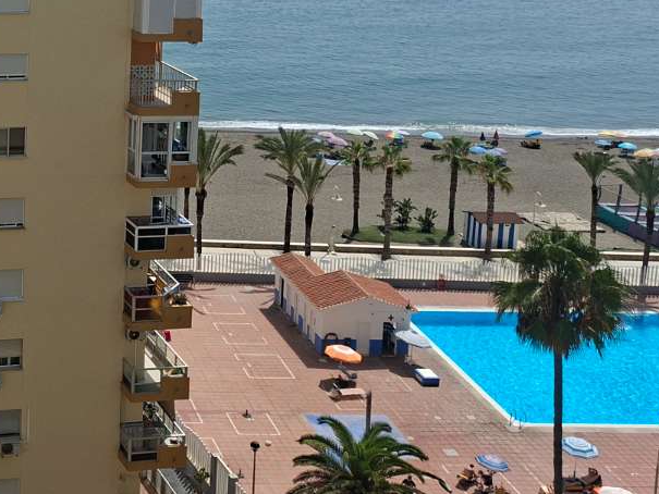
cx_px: -122
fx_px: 1085
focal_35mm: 57
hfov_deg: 29.3
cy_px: -41
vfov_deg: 24.1
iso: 50
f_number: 1.8
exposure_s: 1/2525
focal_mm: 5.54
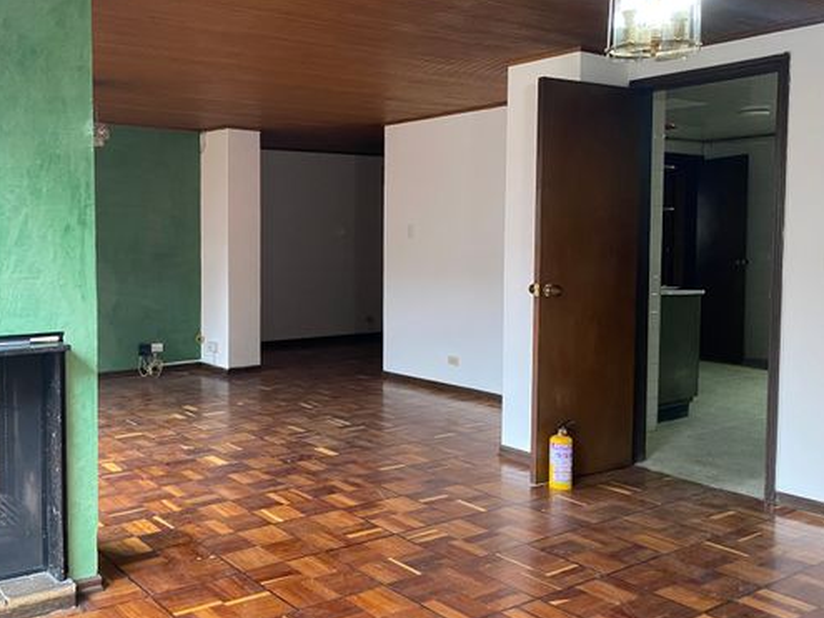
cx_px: 271
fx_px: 833
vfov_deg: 40.7
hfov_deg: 51.6
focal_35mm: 35
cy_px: 288
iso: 400
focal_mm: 4.25
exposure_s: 1/60
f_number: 1.8
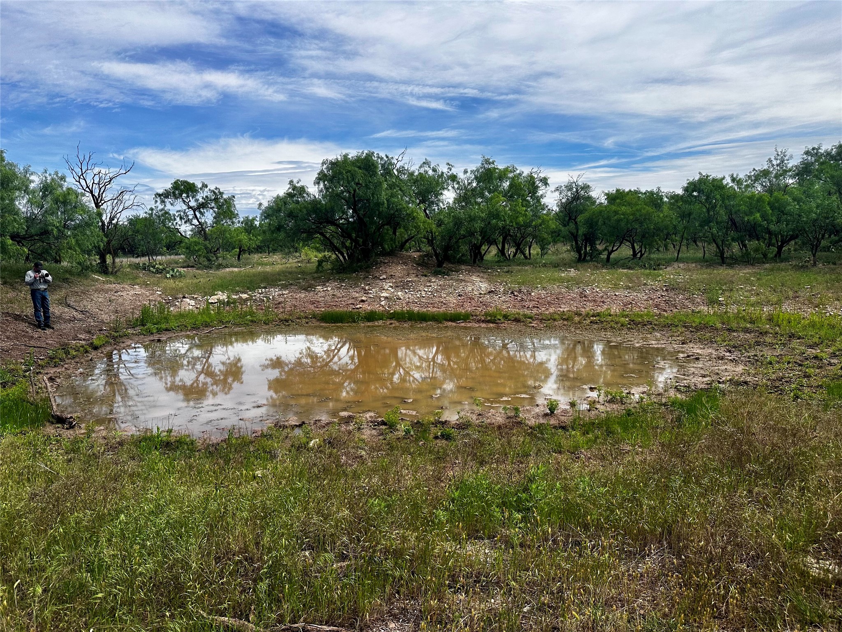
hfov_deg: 71.6
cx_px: 421
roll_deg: +0.3
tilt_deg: -5.9
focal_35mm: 24
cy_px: 316
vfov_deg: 56.8
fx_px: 584
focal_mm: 6.86
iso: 80
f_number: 1.78
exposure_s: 1/5000
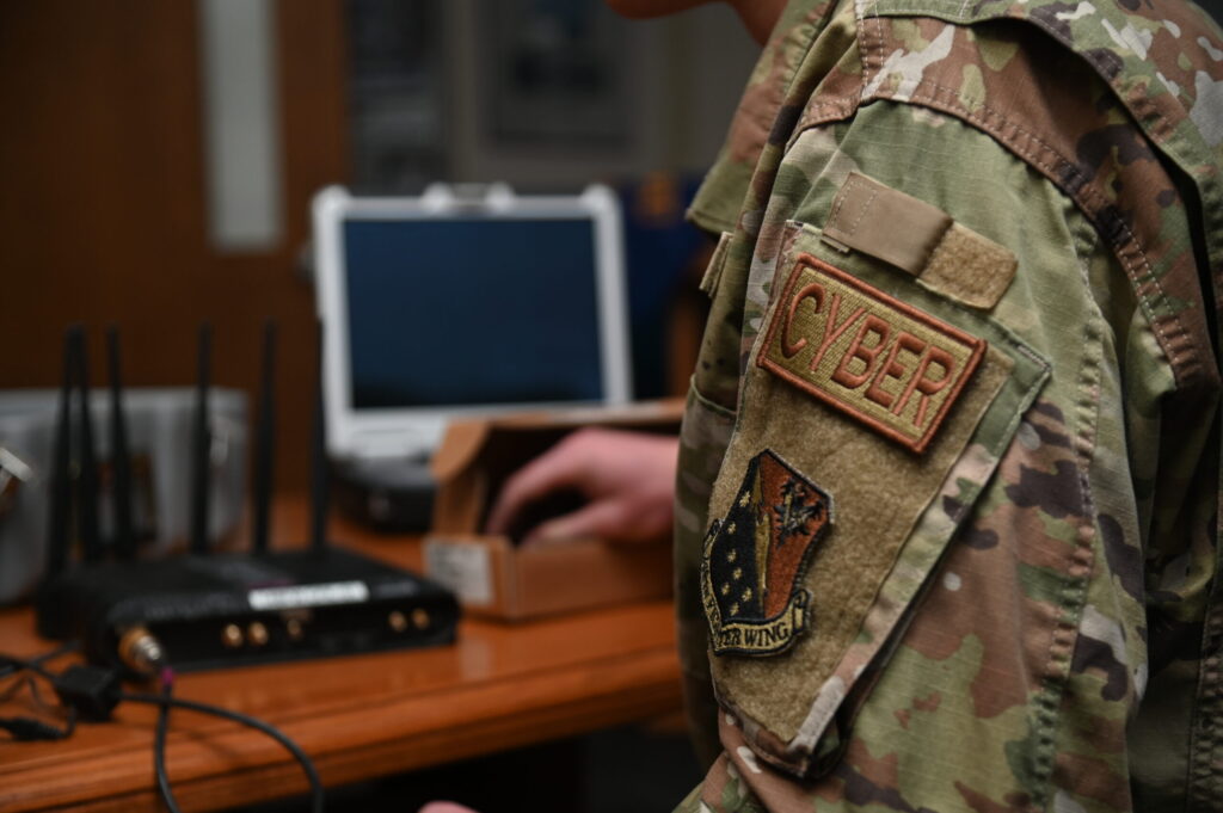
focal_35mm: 65
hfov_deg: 31.0
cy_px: 406
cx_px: 612
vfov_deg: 20.9
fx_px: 2206
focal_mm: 65
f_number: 4
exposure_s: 1/200
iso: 400
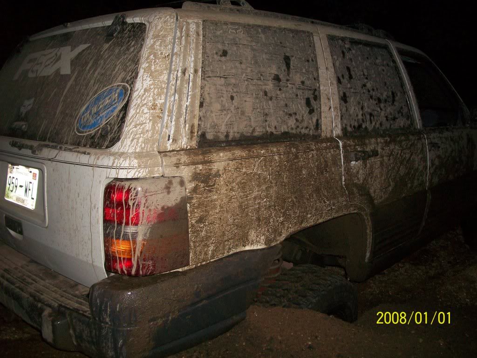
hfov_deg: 56.8
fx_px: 441
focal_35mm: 32
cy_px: 179
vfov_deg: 44.2
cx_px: 238
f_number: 2.9
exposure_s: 1/30
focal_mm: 5.7
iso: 160
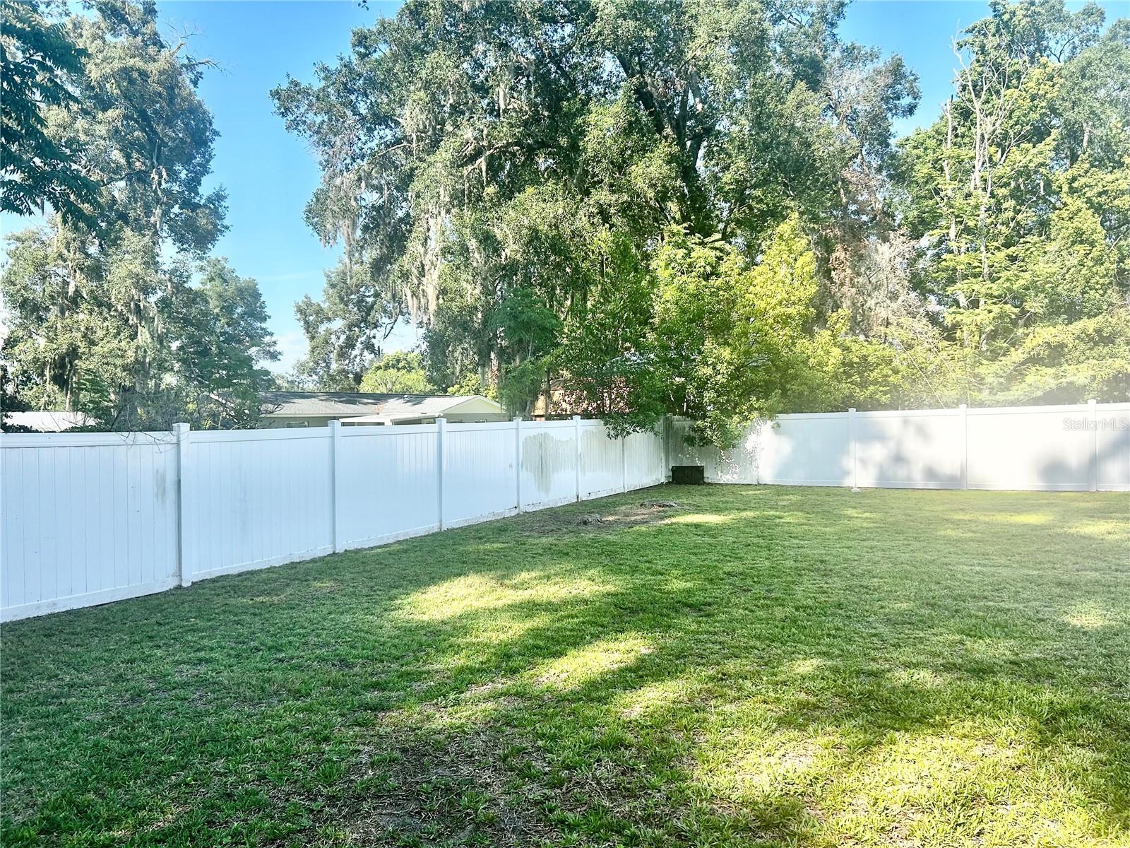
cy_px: 424
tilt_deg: -0.8
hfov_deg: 67.3
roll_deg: +1.3
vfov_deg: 53.1
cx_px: 565
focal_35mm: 26
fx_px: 849
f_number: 1.5
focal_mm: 5.7
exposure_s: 1/1252
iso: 50
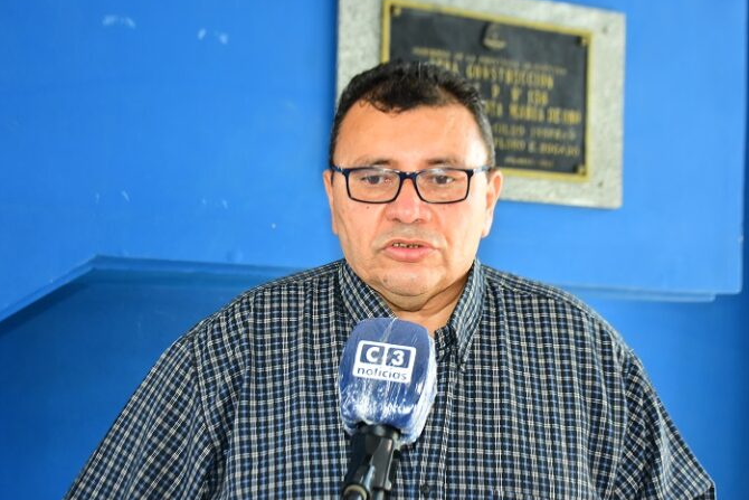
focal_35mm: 55
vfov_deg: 24.6
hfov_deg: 36.2
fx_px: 1144
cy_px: 276
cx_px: 392
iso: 640
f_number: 4.5
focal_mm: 32
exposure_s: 1/250
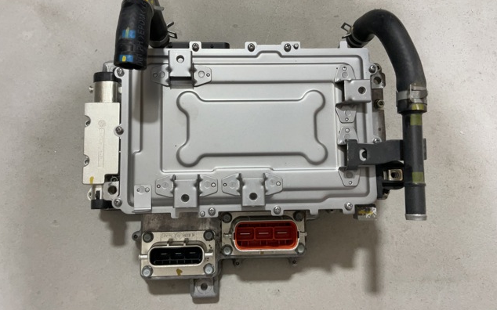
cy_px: 142
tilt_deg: -81.6
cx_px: 248
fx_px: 420
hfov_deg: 61.2
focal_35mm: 31
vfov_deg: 40.5
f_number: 1.8
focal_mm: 3
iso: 50
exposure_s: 1/100
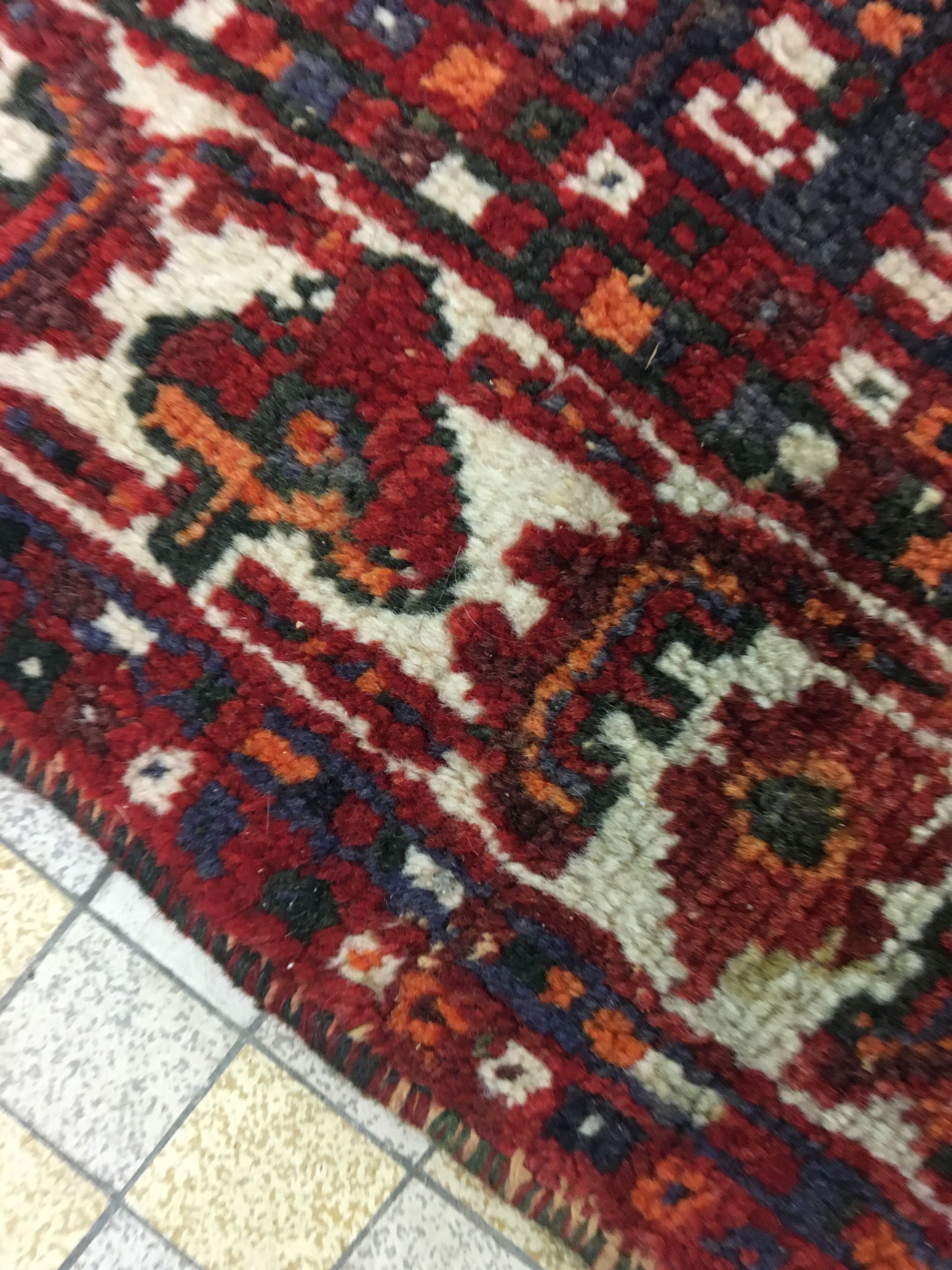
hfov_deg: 48.2
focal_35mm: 29
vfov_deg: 61.7
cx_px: 476
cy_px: 635
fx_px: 1063
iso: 250
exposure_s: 1/17
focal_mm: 4.15
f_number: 2.2
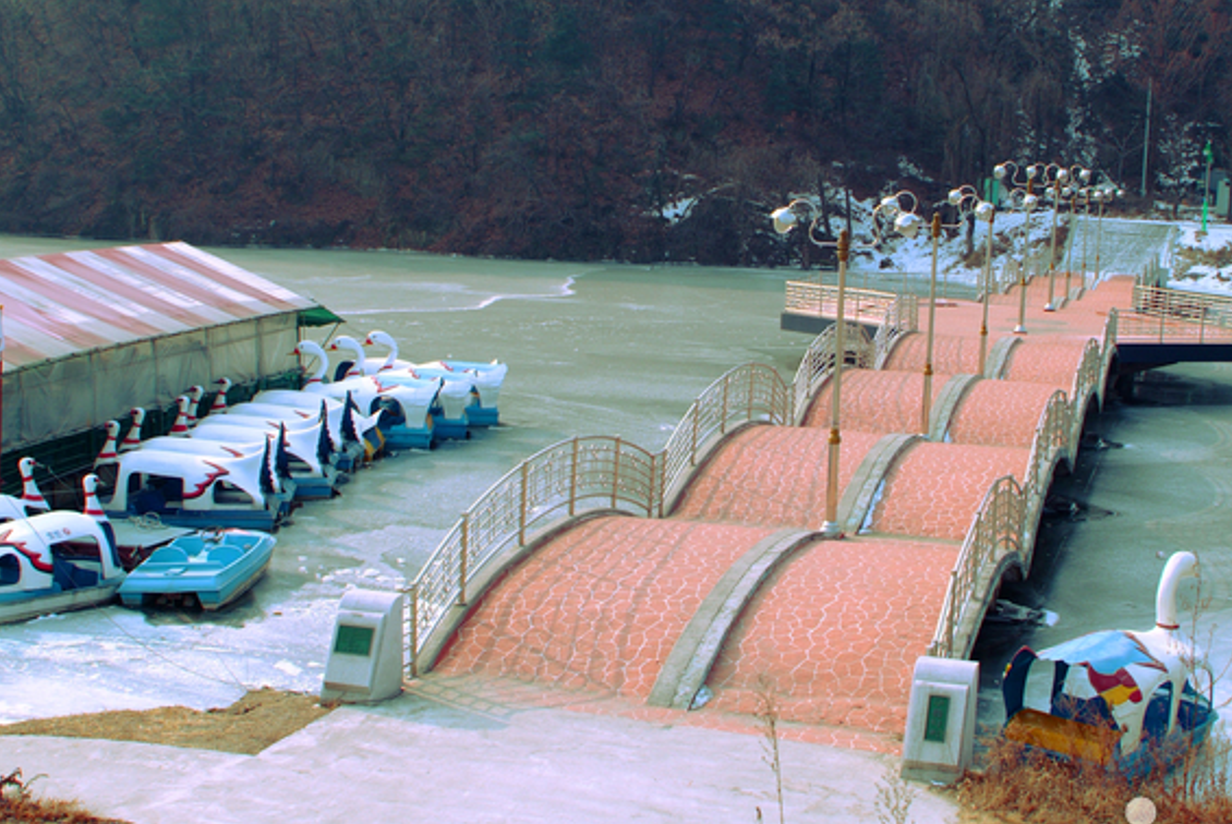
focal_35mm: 52
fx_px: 1781
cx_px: 690
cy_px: 427
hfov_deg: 38.1
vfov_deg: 26.1
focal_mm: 28
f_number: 6.7
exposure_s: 1/180
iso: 100
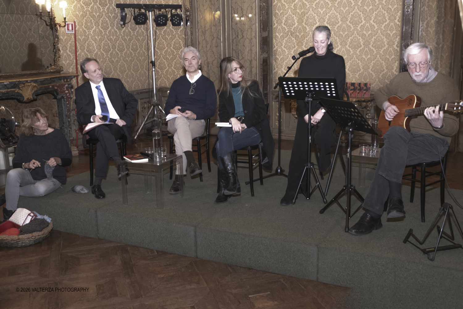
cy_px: 154
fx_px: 463
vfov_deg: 36.9
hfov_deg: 53.1
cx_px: 232
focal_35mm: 36
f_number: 4
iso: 3200
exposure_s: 1/160
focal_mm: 24
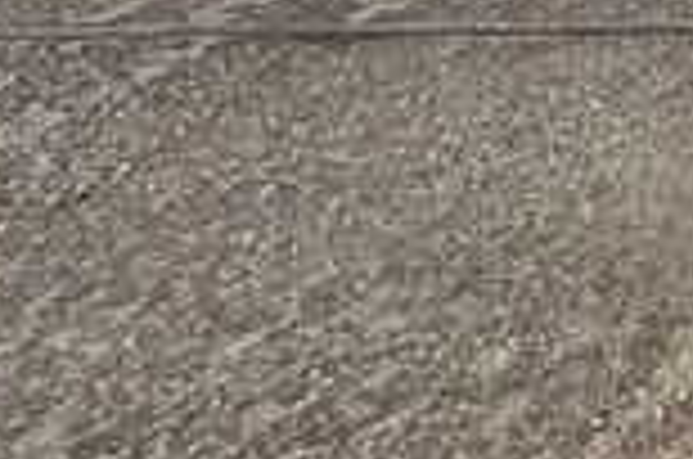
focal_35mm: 97
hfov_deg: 11.4
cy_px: -1035
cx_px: 2097
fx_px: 1863
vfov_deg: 9.7
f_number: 2.2
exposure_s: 1/458
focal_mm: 2.22
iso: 50
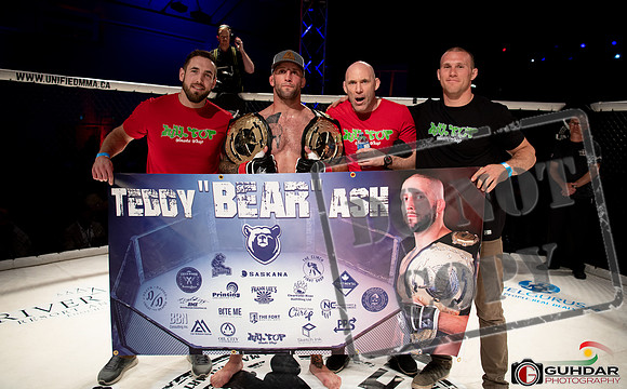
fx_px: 442
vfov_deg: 47.4
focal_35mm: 26
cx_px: 326
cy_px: 172
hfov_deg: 70.6
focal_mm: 24
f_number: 2.8
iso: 400
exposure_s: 1/1000
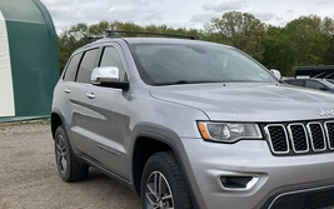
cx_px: 229
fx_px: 419
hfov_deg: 42.7
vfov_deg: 27.8
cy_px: 141
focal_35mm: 46
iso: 25
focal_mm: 3
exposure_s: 1/1730
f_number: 1.8
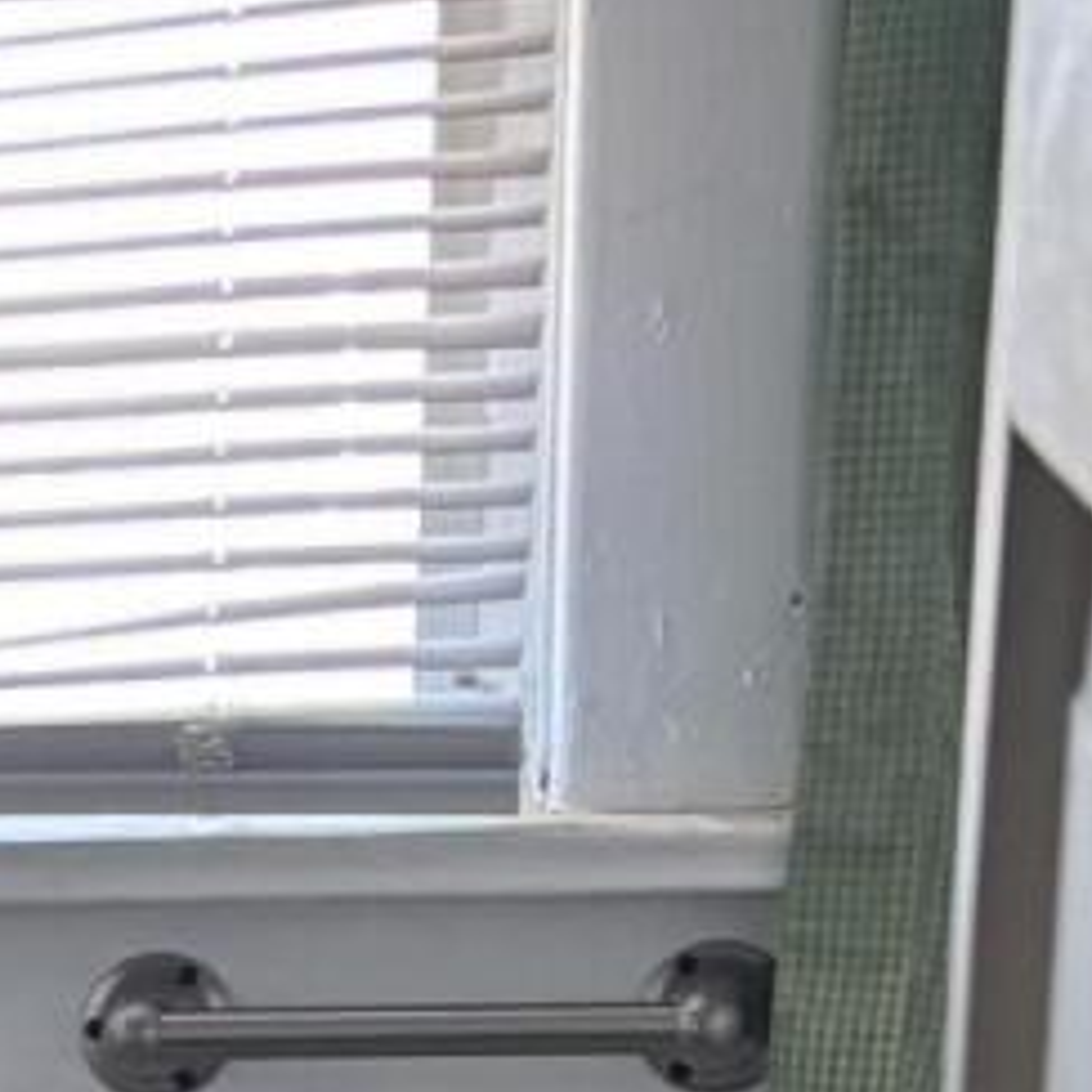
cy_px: 2139
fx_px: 6710
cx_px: -1853
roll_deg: +2.1
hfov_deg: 8.3
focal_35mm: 188
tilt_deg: -12.5
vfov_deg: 8.8
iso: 125
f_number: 1.6
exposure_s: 1/86
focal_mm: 5.96
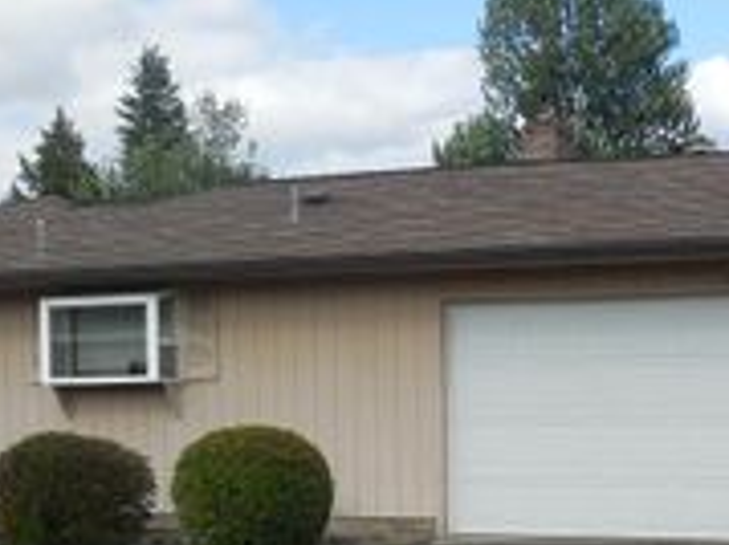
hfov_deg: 27.7
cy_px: 433
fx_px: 1473
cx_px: 448
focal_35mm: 70
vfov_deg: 20.8
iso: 125
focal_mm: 4.5
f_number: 3.1
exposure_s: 1/1250
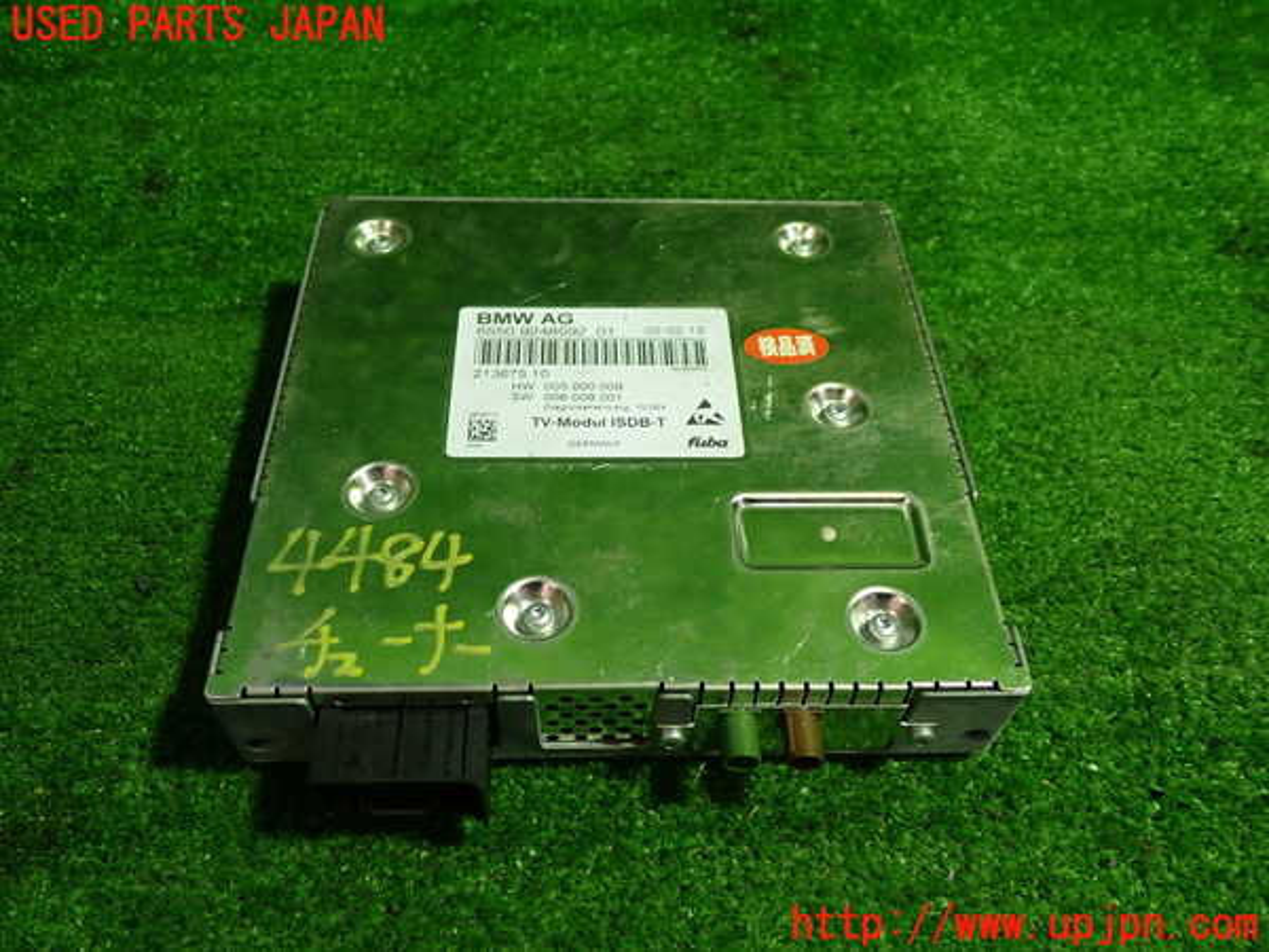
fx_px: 1100
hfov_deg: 60.0
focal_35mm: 30
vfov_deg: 46.8
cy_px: 476
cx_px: 634
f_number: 2.3
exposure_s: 1/40
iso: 200
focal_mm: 5.4
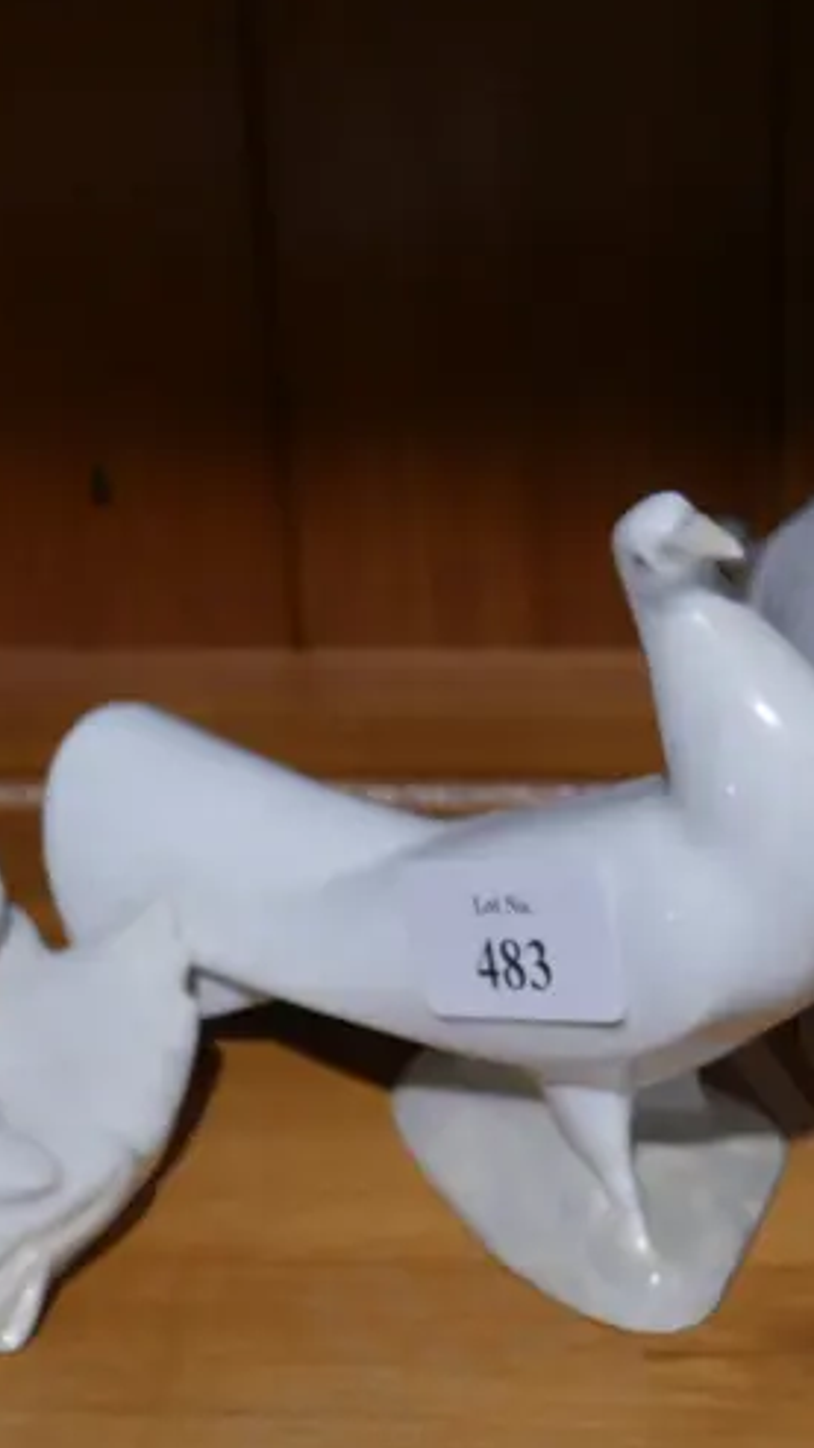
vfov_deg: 24.4
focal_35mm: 86
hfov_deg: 13.9
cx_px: 767
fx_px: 3303
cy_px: 1101
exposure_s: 1/60
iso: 250
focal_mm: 19
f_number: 4.1
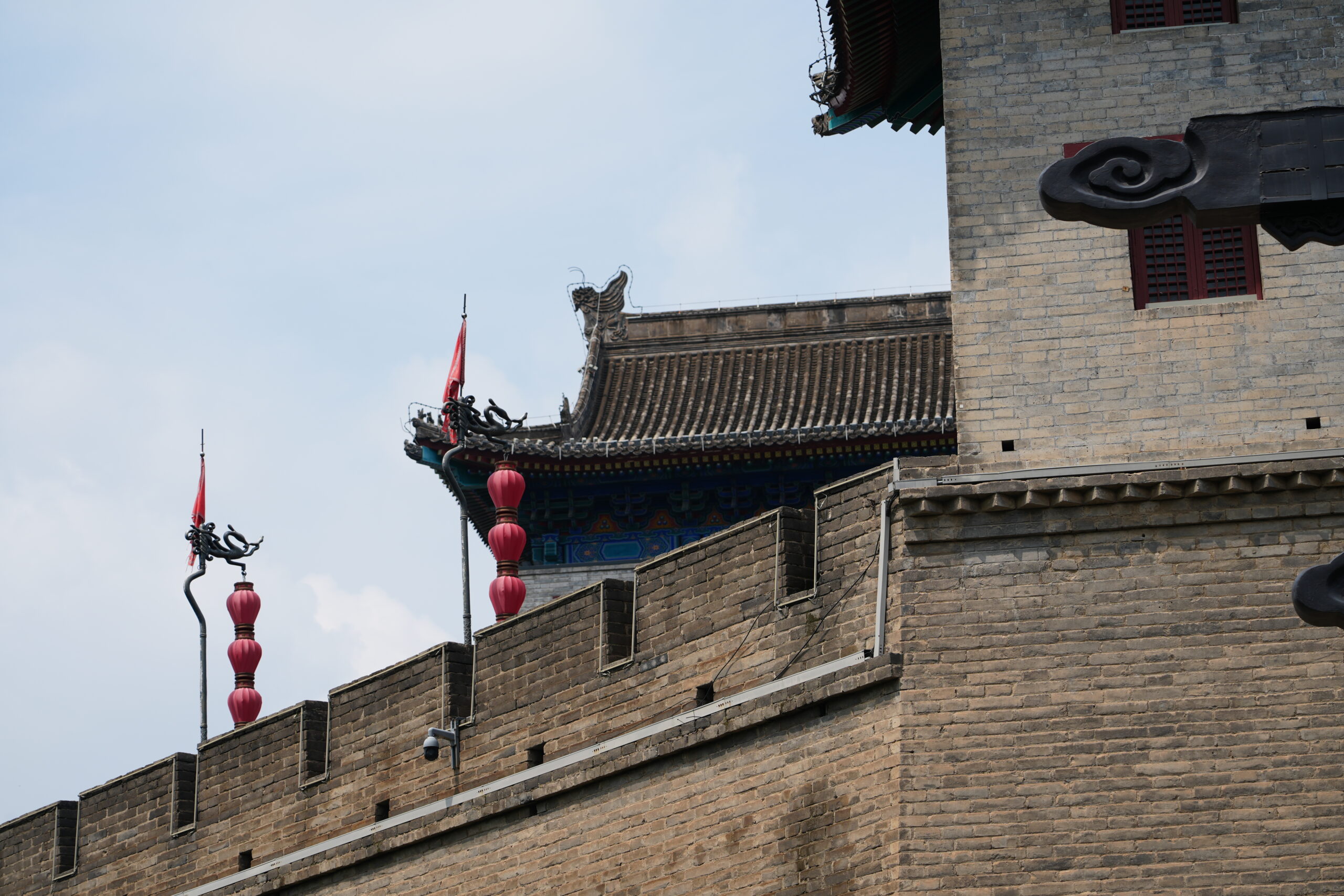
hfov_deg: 19.5
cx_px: 672
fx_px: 3920
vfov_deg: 13.0
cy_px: 448
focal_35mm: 105
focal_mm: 105
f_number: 5
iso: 100
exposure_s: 1/800
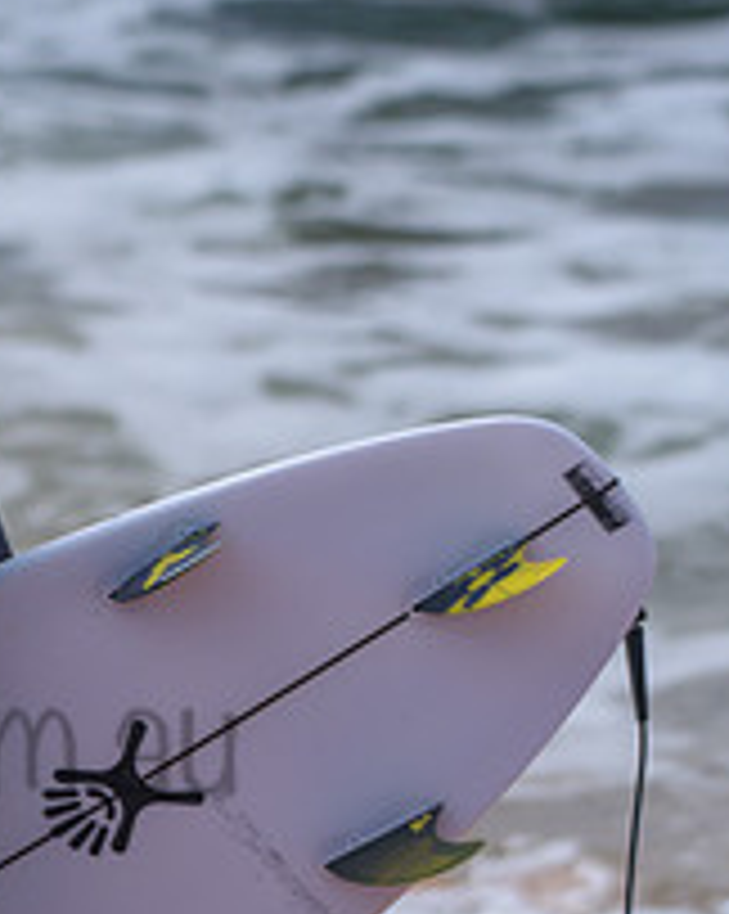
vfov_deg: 3.6
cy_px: 691
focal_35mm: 537
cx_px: -238
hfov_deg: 2.9
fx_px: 14504
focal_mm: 200
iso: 180
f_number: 5.6
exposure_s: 1/800
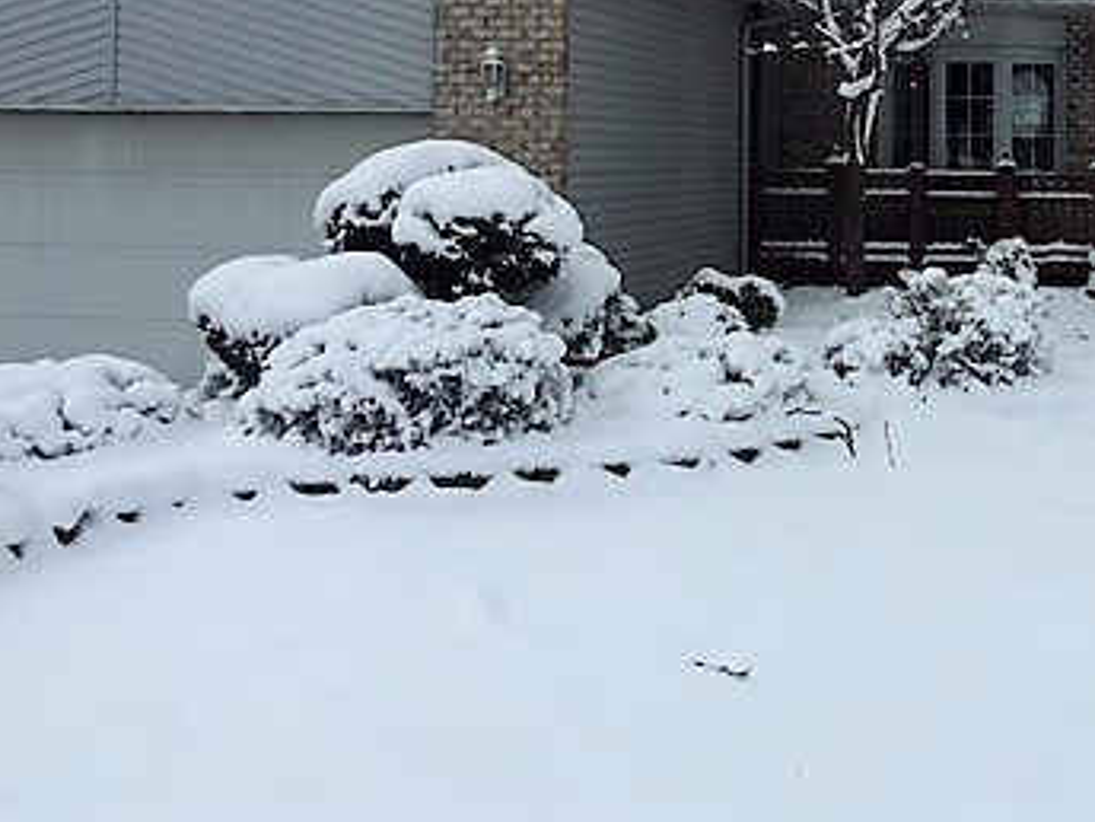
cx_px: 936
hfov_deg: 34.0
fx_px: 1708
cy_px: 140
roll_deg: -1.2
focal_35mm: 54
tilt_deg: +1.6
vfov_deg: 26.4
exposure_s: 1/1923
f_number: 2.2
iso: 25
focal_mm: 4.15
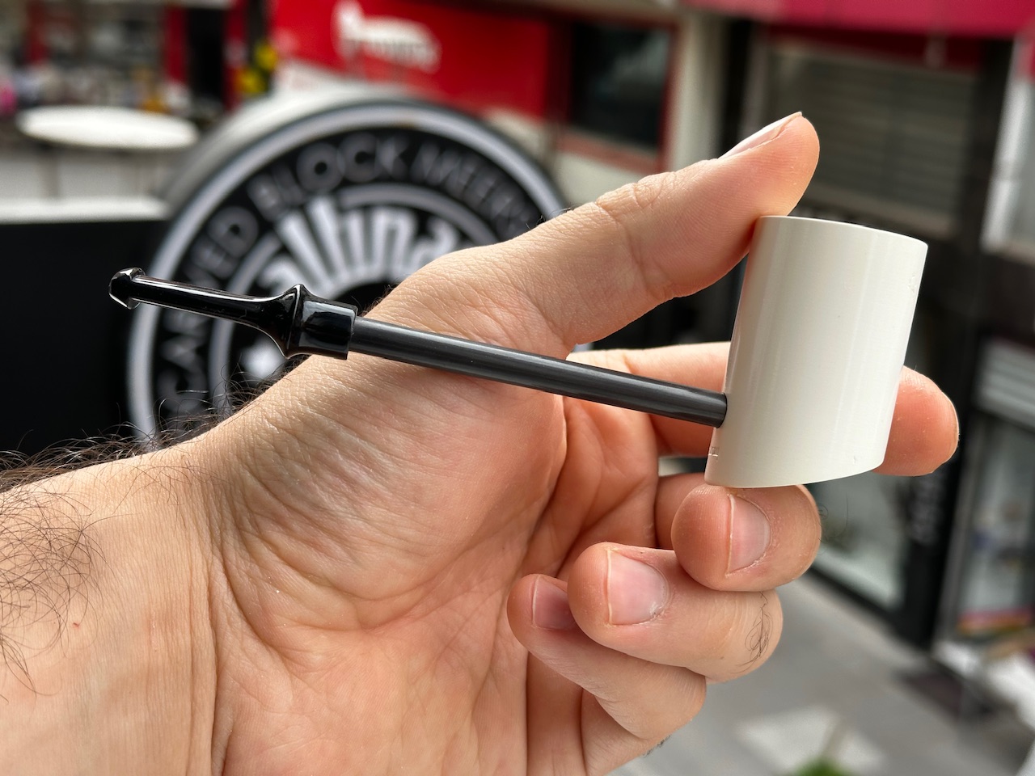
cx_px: 518
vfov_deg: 30.3
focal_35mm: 48
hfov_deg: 39.7
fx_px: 1435
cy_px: 388
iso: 64
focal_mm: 6.86
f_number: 1.78
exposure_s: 1/773
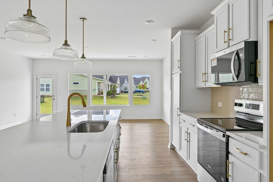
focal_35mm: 24
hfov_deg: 73.7
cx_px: 136
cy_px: 91
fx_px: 182
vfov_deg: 53.1
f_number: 8
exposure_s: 1/25
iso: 320
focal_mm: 24
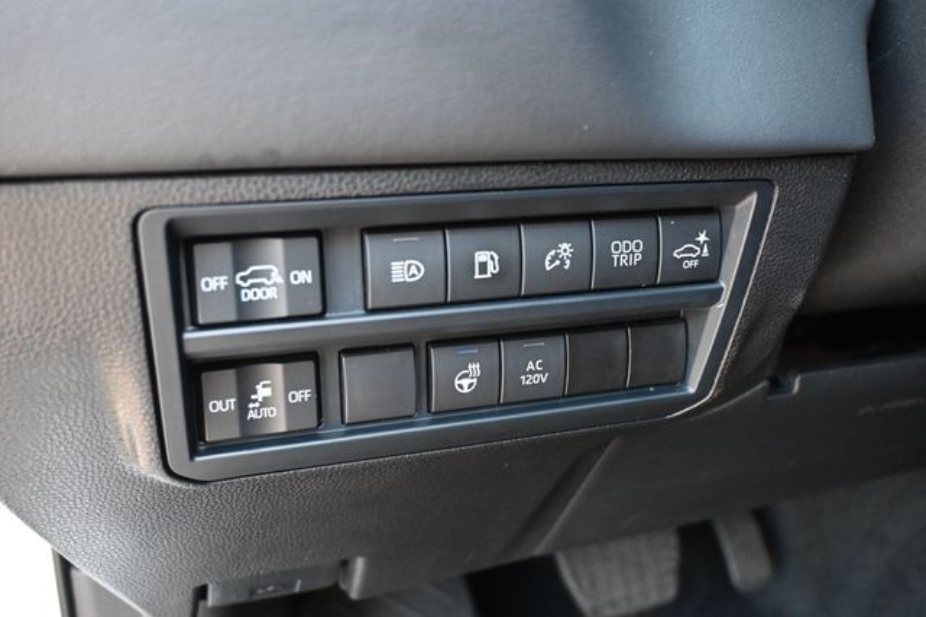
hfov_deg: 58.4
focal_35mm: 32
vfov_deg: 40.8
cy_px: 308
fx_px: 829
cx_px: 463
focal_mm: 21.5
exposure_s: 1/125
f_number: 4
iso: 2000
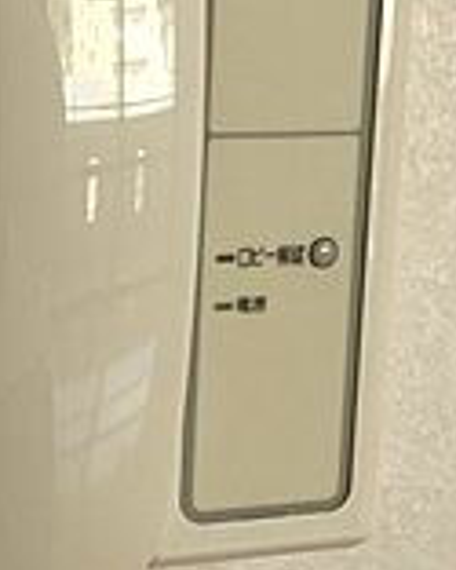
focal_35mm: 84
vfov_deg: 22.7
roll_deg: -0.8
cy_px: 201
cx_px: 66
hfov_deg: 18.1
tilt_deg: -9.7
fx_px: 1416
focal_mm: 4
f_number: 1.8
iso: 20
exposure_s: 1/40
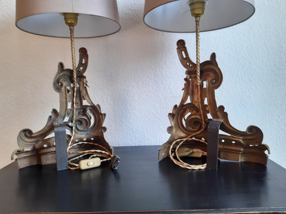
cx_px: 143
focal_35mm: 26
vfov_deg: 53.1
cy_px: 107
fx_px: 215
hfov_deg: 67.3
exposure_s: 1/50
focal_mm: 3.92
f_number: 1.7
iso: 40
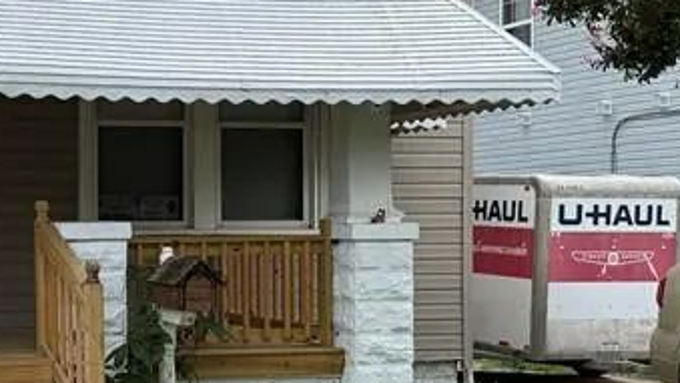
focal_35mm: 79
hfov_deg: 25.9
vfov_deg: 15.3
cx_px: 50
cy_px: 249
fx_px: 1425
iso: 100
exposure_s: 1/2801
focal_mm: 6.76
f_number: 1.78
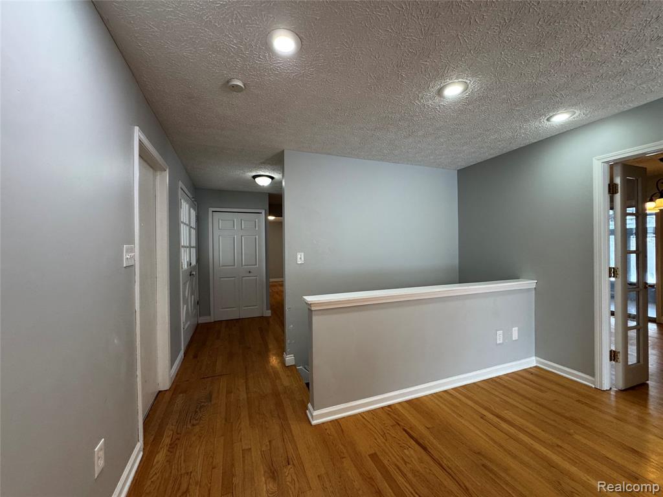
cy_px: 248
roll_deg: +1.7
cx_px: 332
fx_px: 268
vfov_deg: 85.7
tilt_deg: -1.0
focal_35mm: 14
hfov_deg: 102.1
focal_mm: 2.22
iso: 250
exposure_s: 1/120
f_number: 2.2
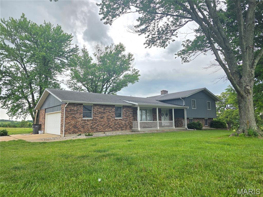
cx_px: 132
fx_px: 175
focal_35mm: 23
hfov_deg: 73.9
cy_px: 98
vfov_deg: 58.9
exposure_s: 1/180
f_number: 1.7
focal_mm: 6.3
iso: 64
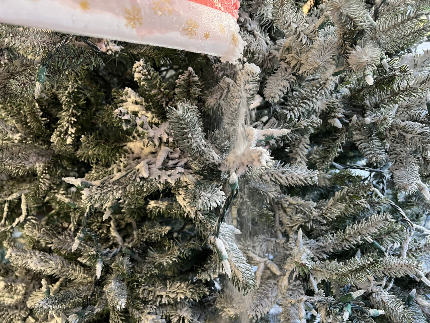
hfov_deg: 67.3
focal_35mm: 26
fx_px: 323
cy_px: 162
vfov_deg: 53.1
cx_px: 215
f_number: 1.5
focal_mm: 5.7
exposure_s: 1/62
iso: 125
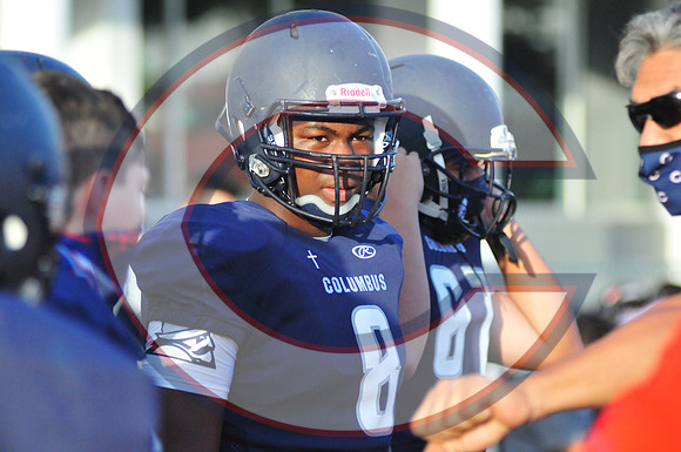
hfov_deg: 11.0
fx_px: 3542
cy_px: 226
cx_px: 340
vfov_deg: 7.3
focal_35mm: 188
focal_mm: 125
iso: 1600
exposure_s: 1/5000
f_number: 2.8
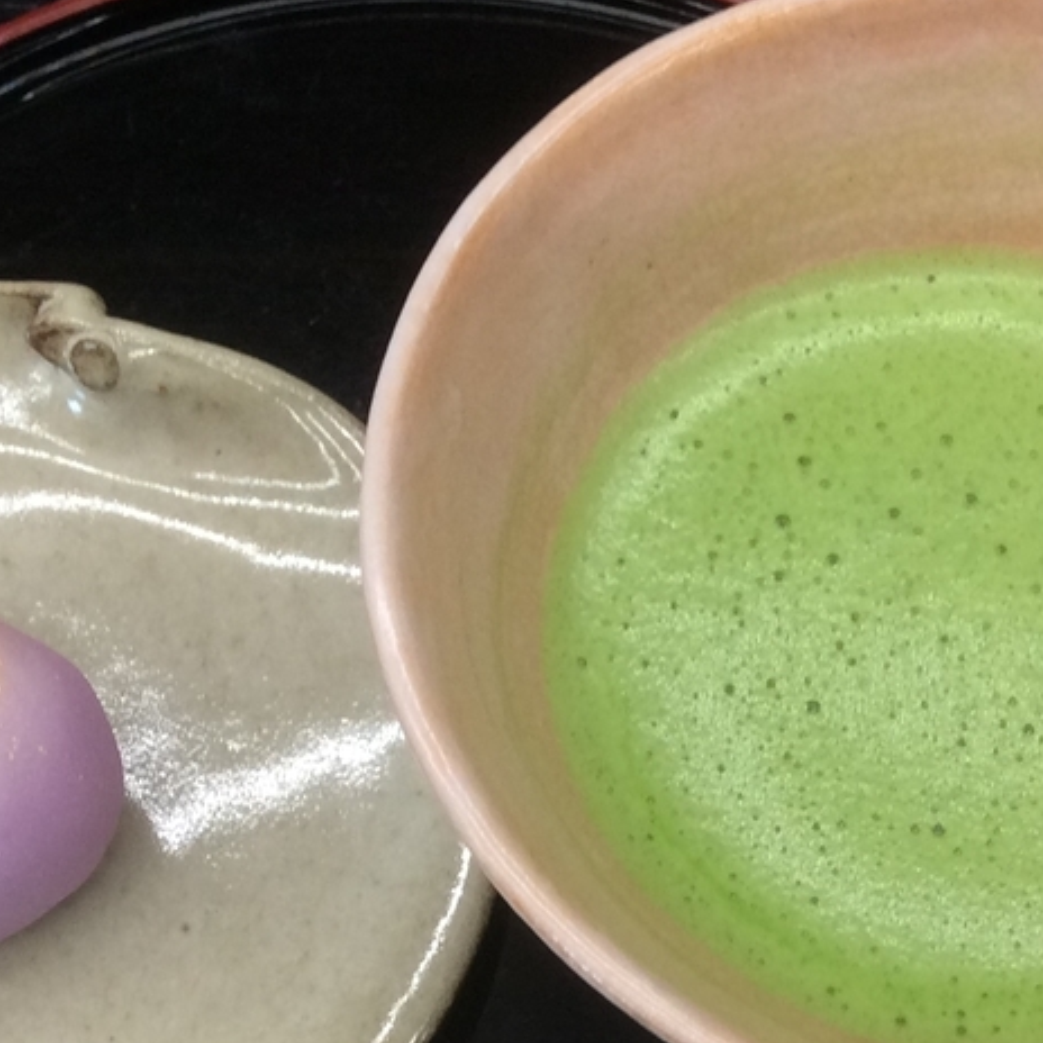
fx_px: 2488
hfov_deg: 23.7
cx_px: 553
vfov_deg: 23.5
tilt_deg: -68.6
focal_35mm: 73
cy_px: 758
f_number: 2.4
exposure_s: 1/24
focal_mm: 3.3
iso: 64
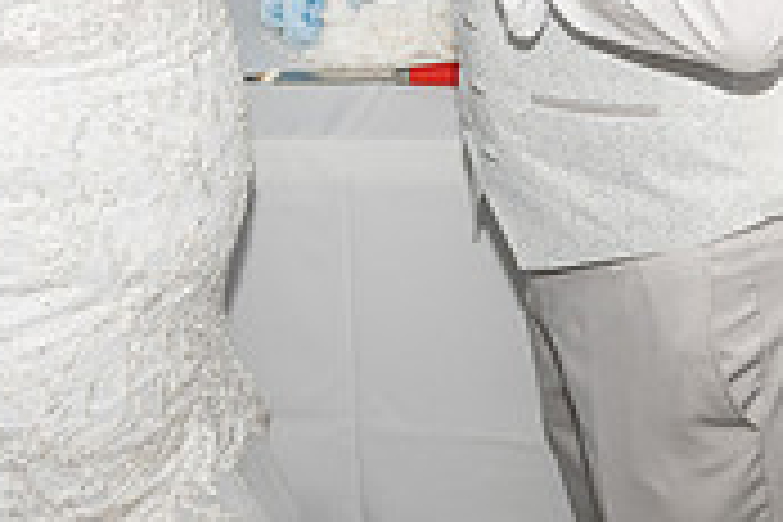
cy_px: -290
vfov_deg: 15.6
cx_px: 518
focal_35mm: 80
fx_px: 1740
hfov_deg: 25.2
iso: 250
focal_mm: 24
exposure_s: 1/125
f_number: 3.5
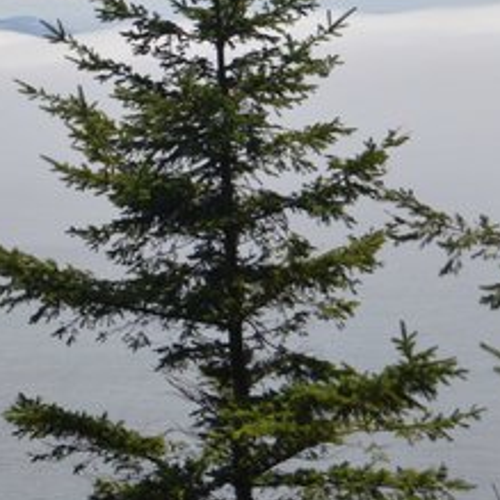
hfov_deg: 12.2
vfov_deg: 12.8
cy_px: 135
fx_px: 2222
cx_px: -269
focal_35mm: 136
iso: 200
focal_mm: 26
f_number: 7.1
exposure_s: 1/500
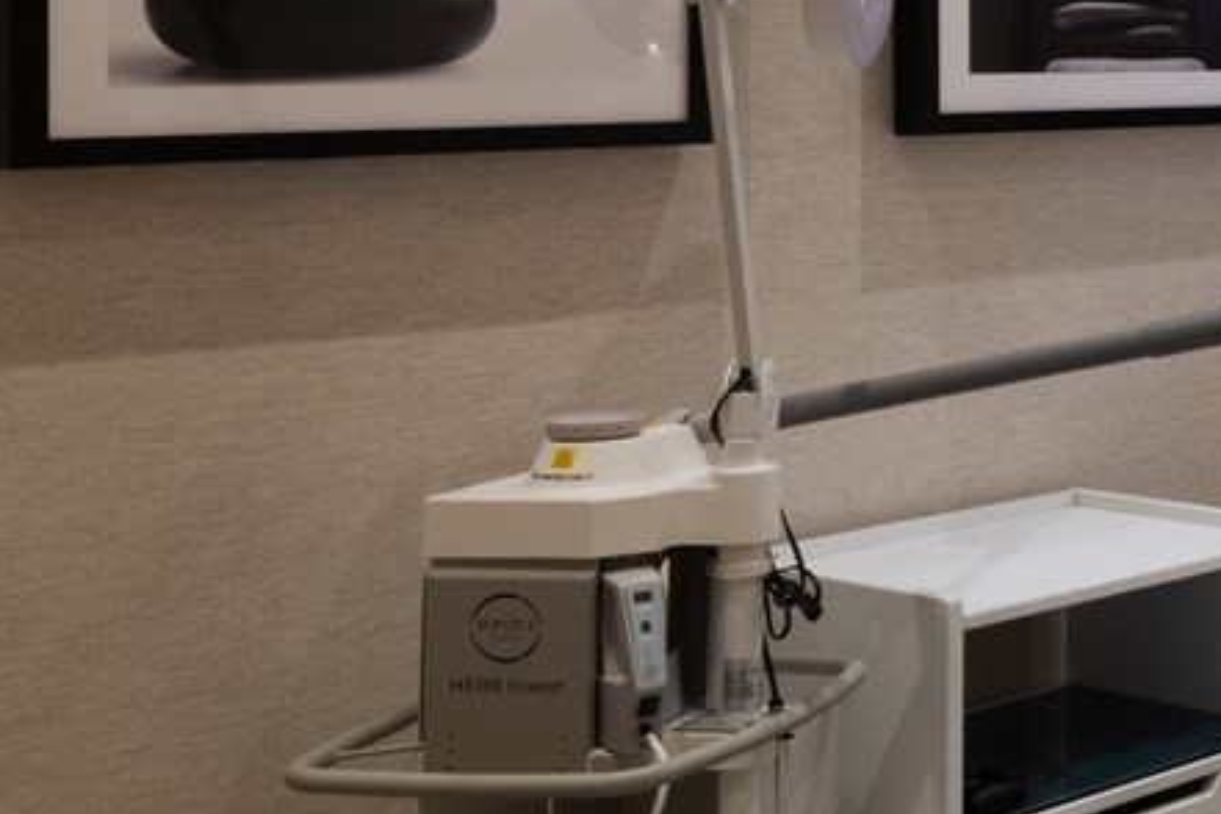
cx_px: 2124
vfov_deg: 20.4
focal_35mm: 65
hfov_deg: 21.7
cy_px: 54
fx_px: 2204
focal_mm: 14
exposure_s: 2
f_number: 16
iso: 200
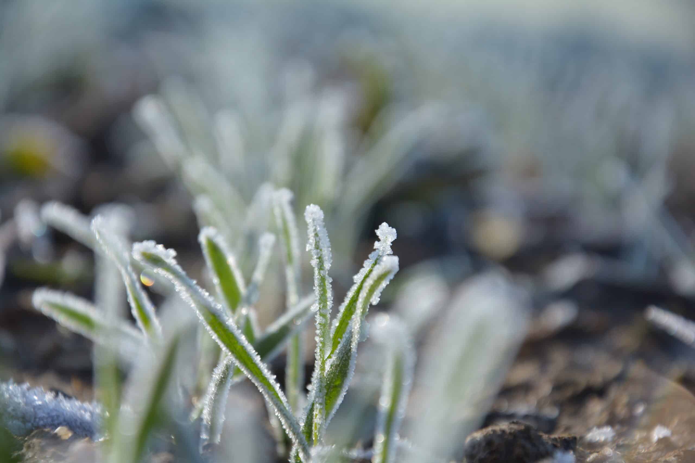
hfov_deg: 13.0
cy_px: 232
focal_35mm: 158
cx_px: 348
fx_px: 3041
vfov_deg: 8.7
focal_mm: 105
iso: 200
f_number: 5.6
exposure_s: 1/500
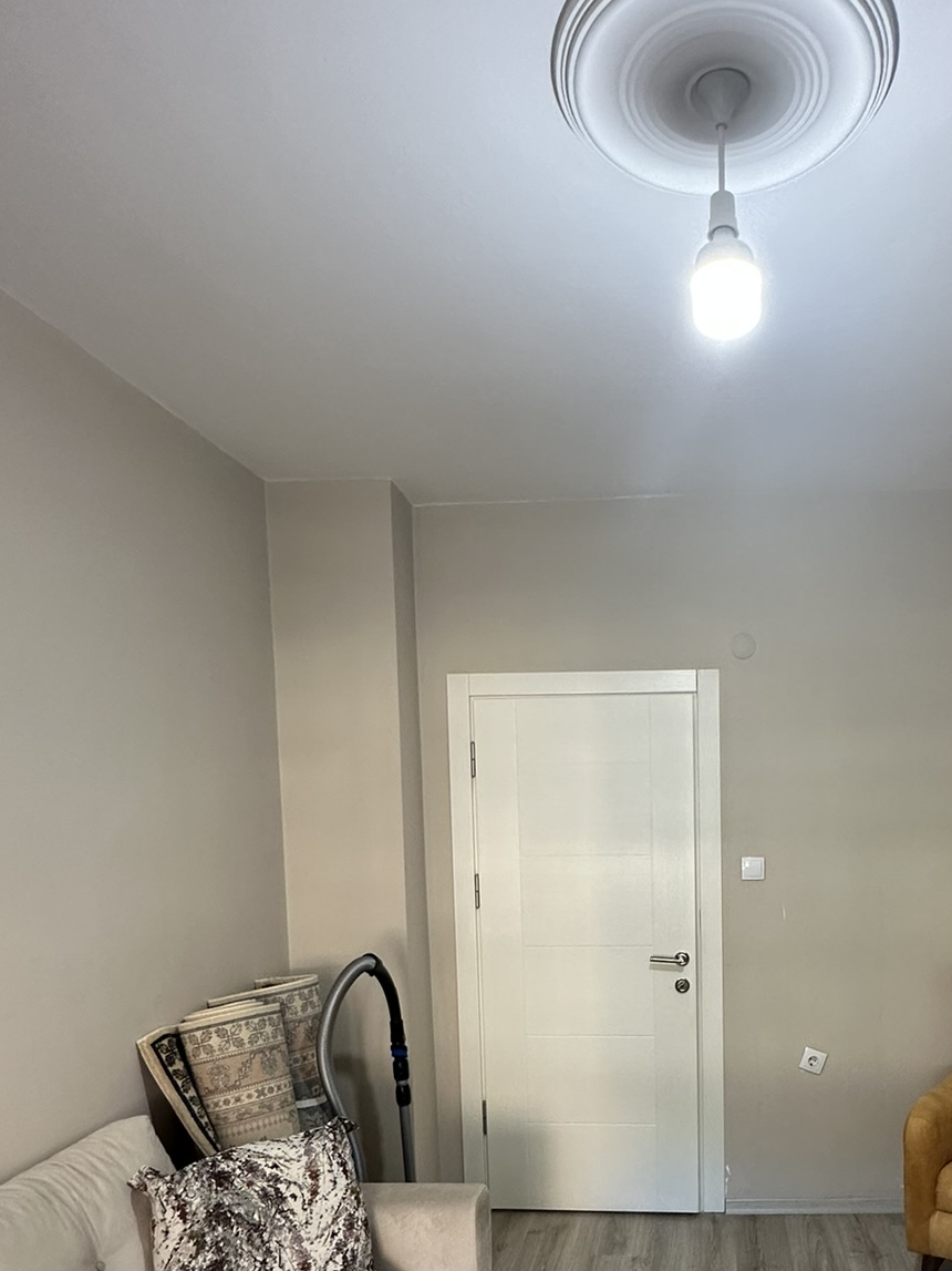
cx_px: 680
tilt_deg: -3.9
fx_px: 917
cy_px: 882
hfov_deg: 53.1
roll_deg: +0.3
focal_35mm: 25
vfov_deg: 66.8
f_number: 2.2
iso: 200
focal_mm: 2.22
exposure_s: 1/100
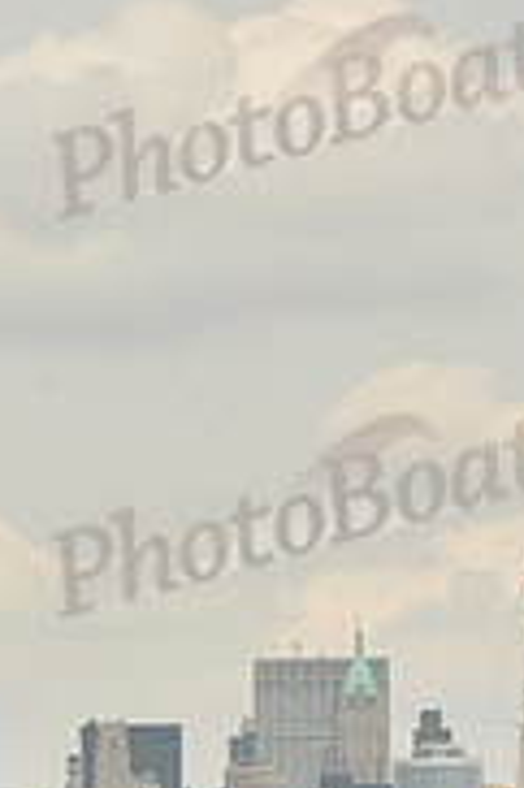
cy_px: 792
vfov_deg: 6.6
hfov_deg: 4.4
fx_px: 6846
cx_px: -171
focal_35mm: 313
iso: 250
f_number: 11
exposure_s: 1/640
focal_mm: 98
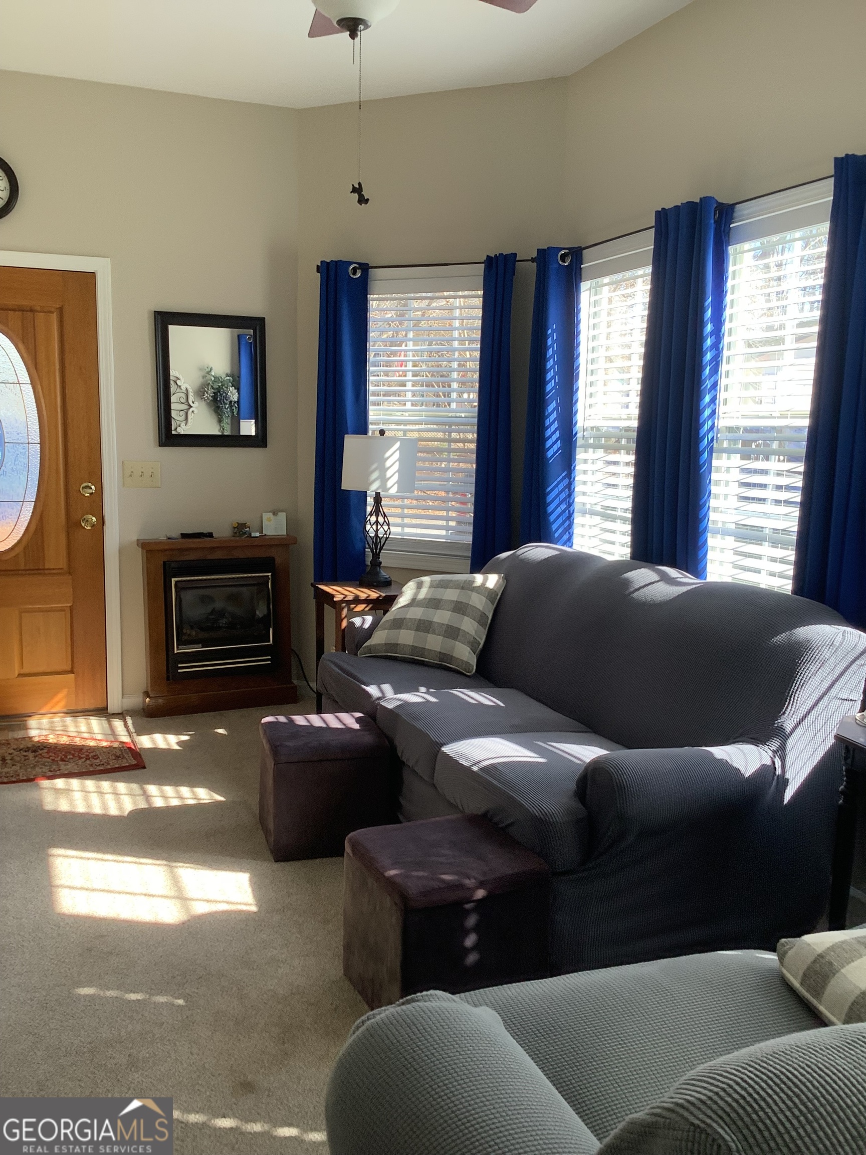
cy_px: 578
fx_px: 1034
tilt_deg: -9.3
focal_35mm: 31
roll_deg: -0.3
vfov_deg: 58.4
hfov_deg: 45.4
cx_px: 433
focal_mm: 3.3
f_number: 2.4
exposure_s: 1/120
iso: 64
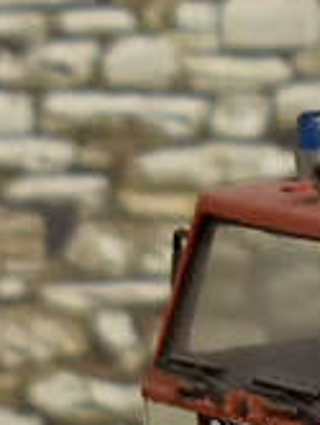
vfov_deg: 6.2
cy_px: 362
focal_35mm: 319
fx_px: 3922
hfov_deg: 4.5
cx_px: 850
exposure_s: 1/60
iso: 900
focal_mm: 46
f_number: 5.3
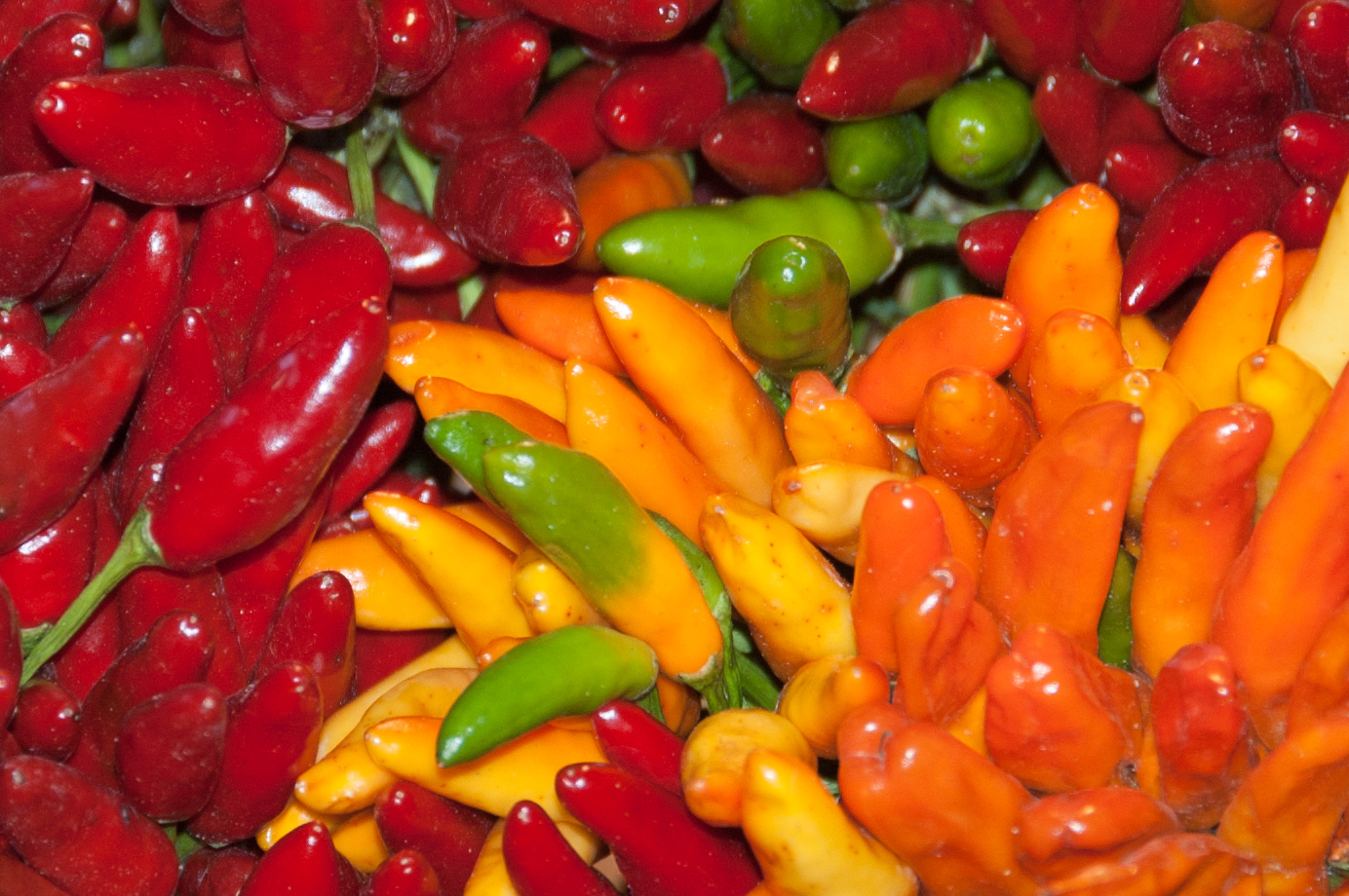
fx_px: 24408
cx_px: 464
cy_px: 528
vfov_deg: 2.1
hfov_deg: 3.2
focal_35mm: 652
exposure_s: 1/60
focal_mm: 200
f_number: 5.6
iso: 200
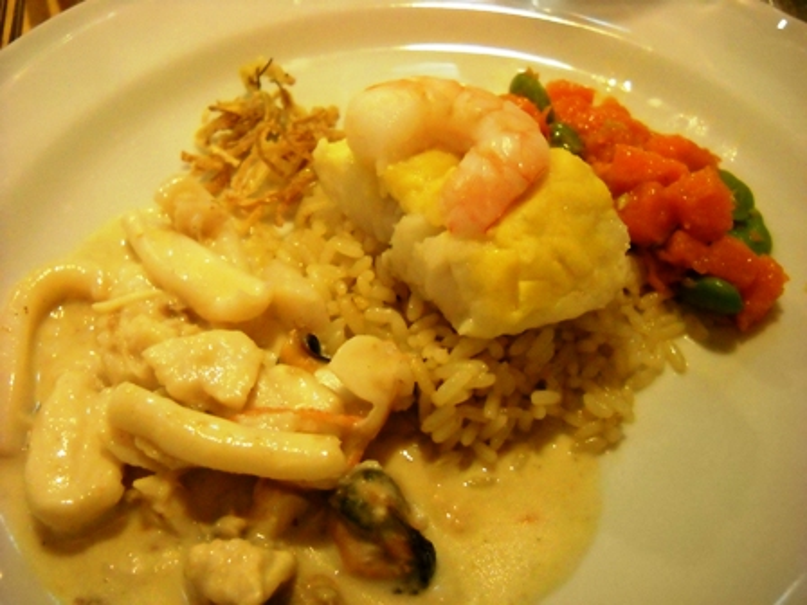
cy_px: 302
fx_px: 956
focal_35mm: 41
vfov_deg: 35.1
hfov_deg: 45.8
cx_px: 404
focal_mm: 6.72
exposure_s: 1/49
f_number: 3.1
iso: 800
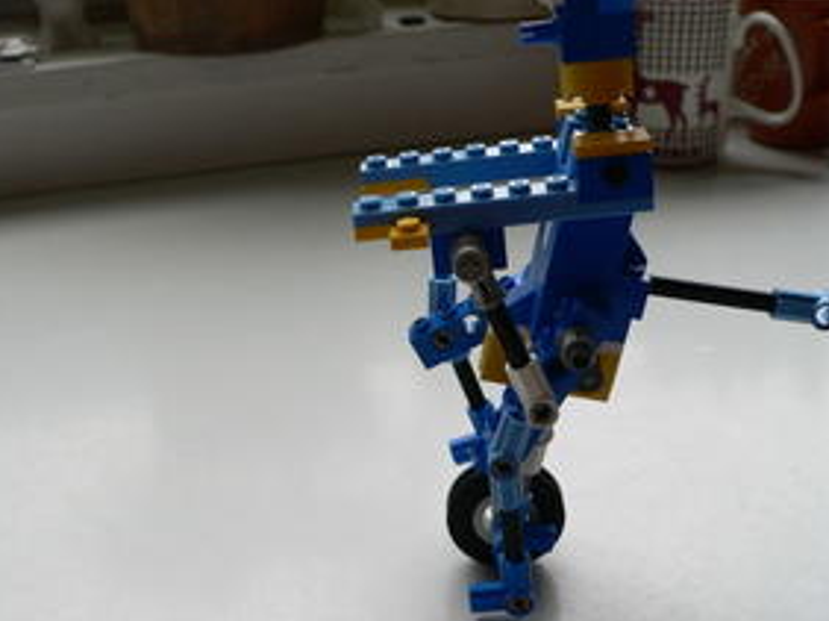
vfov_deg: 31.5
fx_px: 1101
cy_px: 294
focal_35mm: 46
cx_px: 353
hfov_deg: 41.2
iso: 80
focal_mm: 6
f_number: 3.3
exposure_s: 1/125
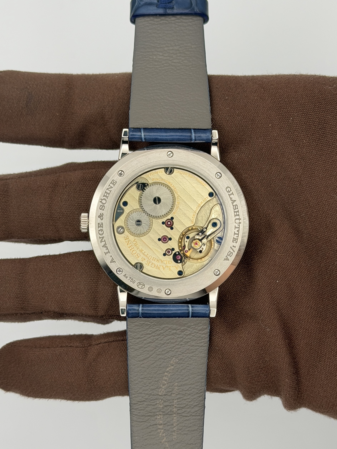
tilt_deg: -87.0
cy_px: 224
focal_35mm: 48
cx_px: 168
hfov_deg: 30.3
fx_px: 623
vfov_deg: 39.7
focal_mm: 6.76
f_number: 1.78
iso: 64
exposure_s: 1/236
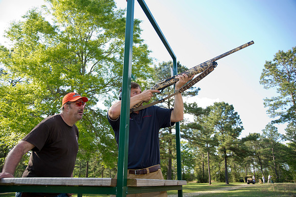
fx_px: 230
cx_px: 148
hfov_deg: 65.5
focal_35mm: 28
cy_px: 98
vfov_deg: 46.4
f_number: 5
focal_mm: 28
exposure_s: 1/125
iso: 100
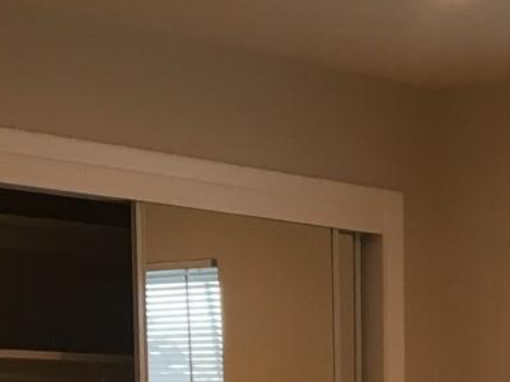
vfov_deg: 11.9
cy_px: 552
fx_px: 1752
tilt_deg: -2.9
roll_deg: +0.5
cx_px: 830
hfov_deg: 15.0
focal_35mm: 119
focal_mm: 4.15
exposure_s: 1/30
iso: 25
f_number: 2.2
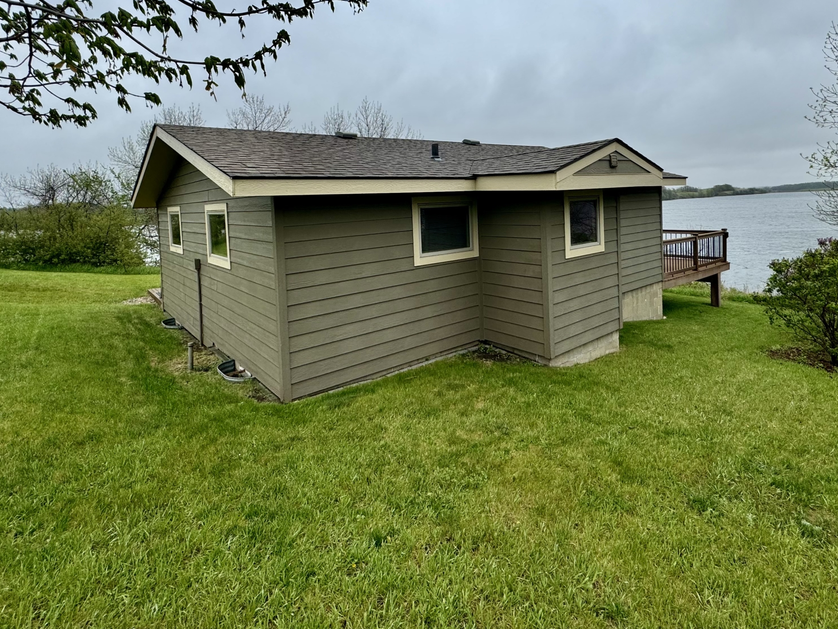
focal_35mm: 19
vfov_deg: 67.1
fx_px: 460
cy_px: 217
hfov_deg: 84.7
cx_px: 420
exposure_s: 1/1789
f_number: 2.2
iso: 40
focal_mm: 2.22
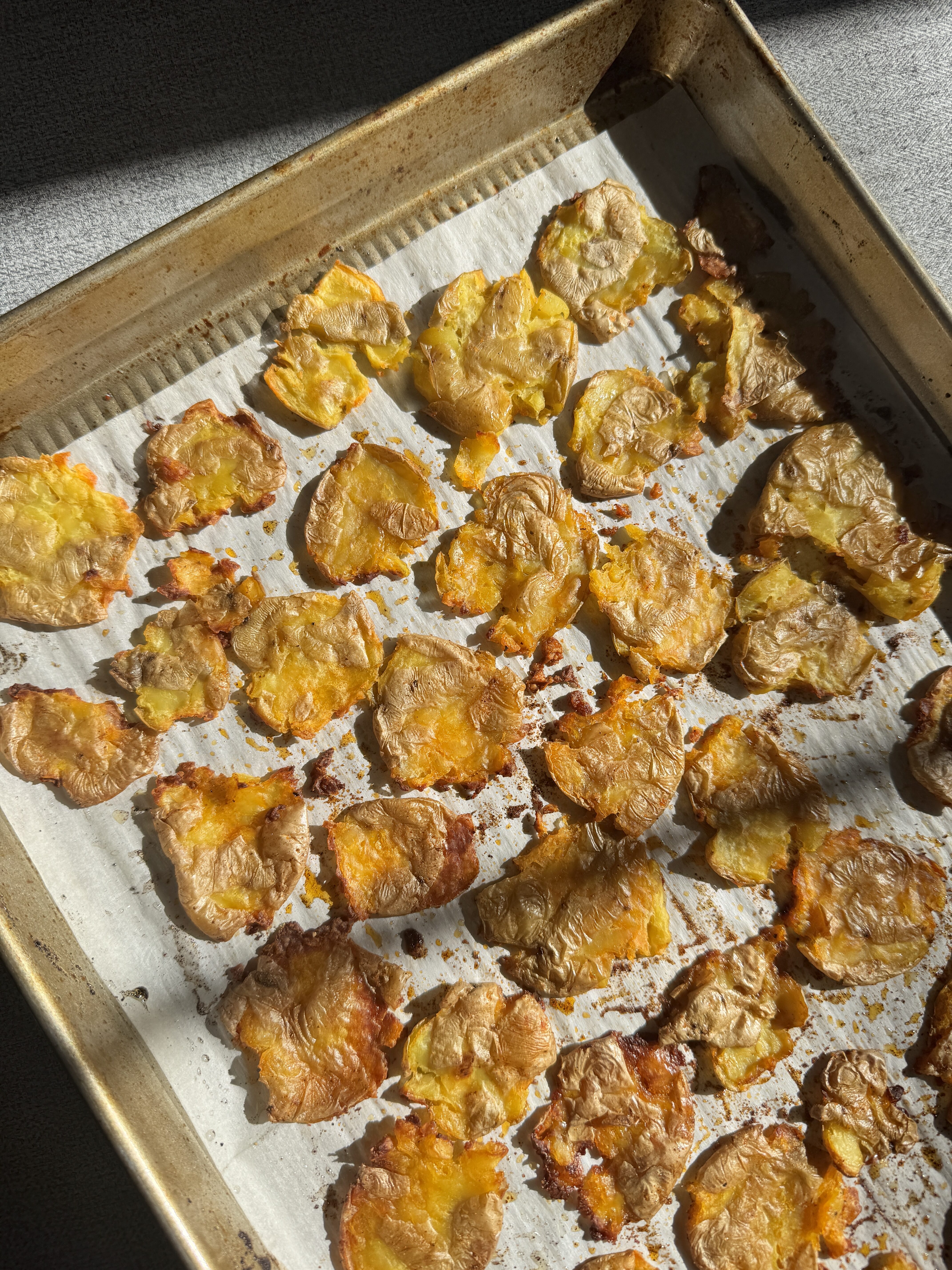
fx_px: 880
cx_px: 476
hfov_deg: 56.8
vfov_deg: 71.6
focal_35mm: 24
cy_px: 635
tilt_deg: -83.7
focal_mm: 6.76
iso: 80
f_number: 1.78
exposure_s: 1/4310
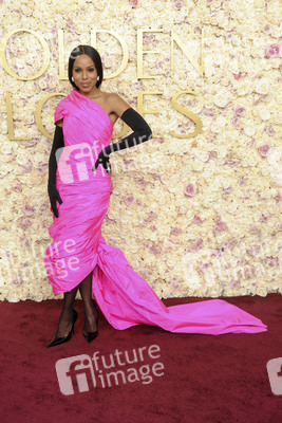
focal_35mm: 50
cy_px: 212
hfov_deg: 27.0
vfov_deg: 39.6
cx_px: 141
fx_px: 587
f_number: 11
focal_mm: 50
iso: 1000
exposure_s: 1/250
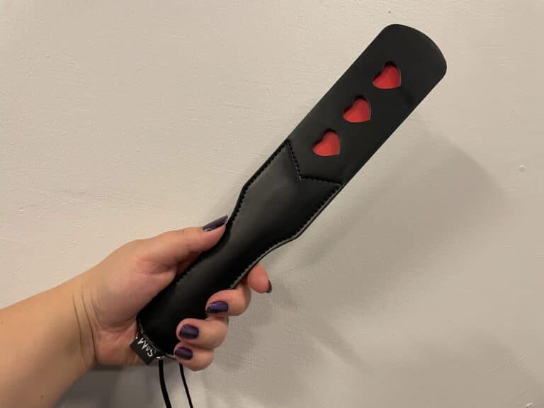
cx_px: 272
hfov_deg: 67.3
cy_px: 204
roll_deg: +3.5
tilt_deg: +0.6
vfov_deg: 53.1
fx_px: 409
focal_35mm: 26
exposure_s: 1/50
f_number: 1.6
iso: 250
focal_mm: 4.2
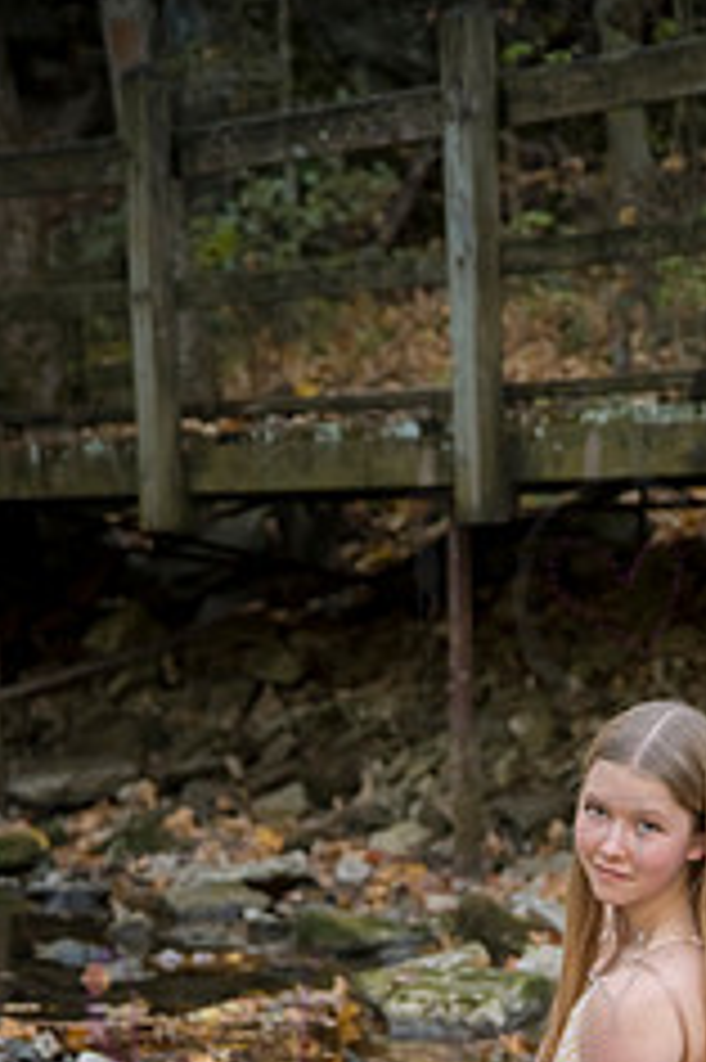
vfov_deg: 12.6
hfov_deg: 8.4
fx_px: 4772
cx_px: 634
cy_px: 994
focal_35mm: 162
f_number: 4.5
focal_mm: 85
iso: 800
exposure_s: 1/320
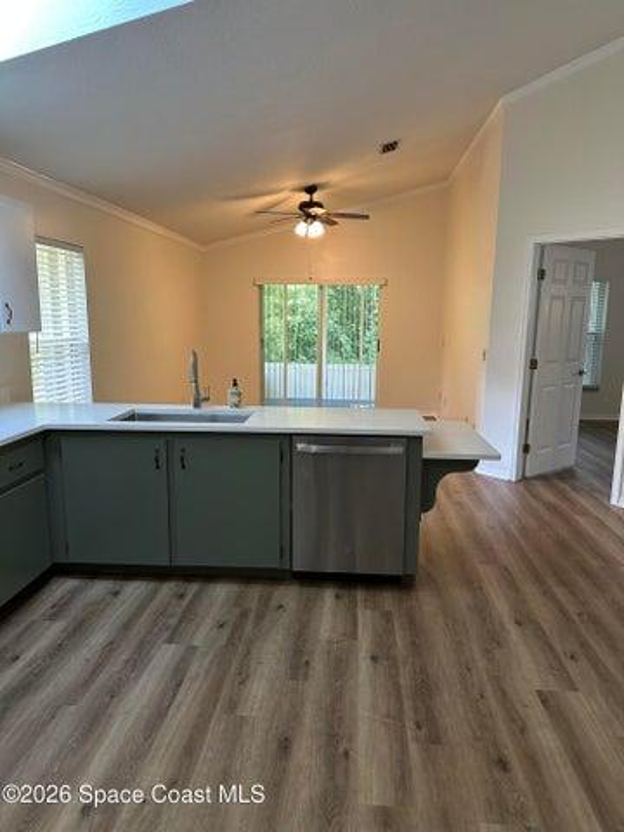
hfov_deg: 56.8
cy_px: 416
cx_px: 312
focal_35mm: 24
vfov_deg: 71.6
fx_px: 577
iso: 200
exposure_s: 1/60
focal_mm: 6.86
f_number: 1.78
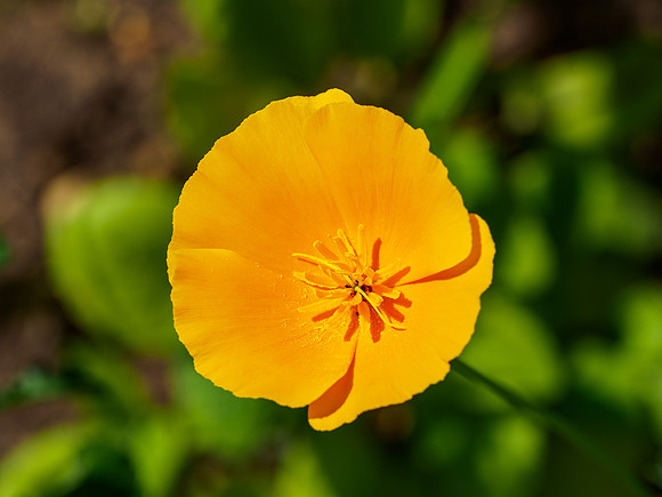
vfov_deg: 10.0
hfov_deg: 13.4
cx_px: 353
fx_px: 2827
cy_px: 248
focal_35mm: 148
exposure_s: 1/160
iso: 64
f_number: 5
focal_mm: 60
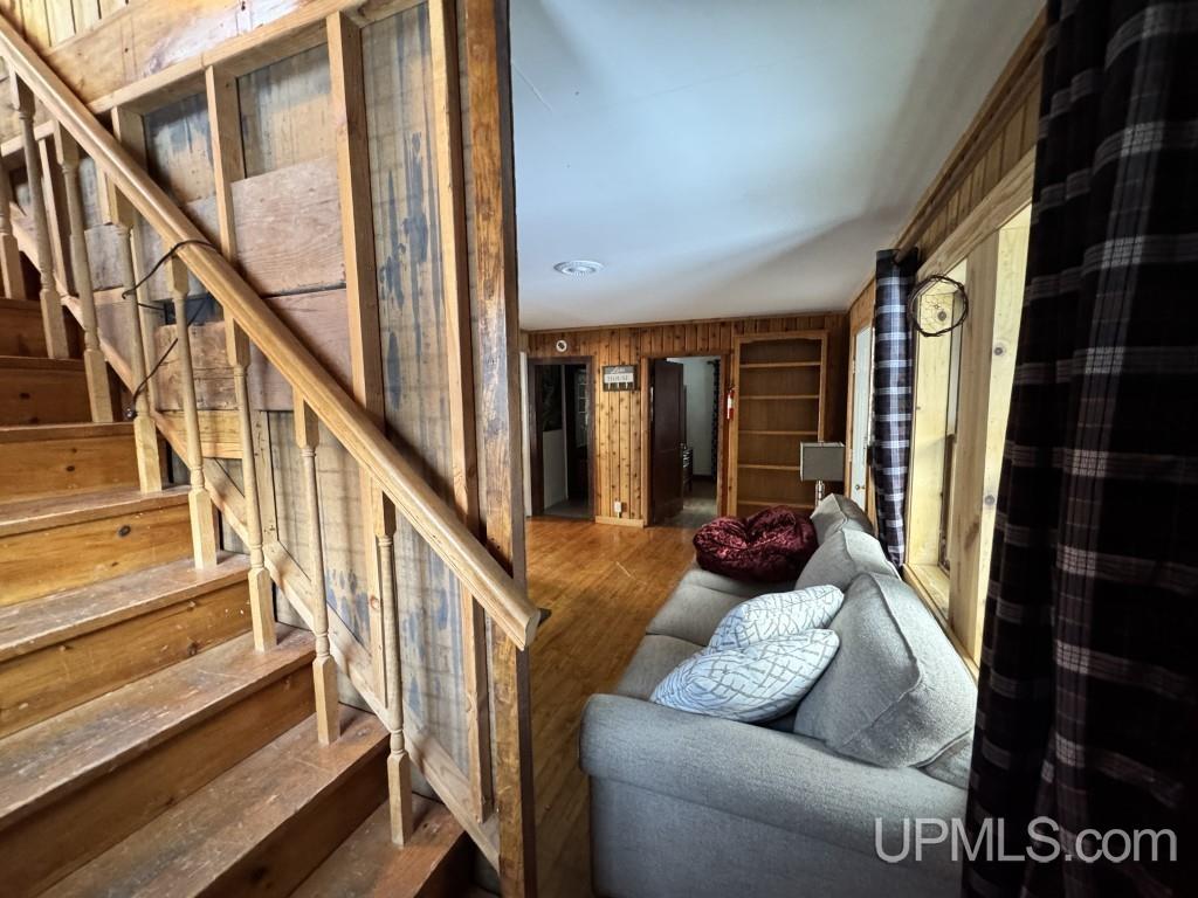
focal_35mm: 14
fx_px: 485
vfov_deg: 85.7
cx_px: 599
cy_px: 449
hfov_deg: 102.1
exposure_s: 1/40
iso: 1000
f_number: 2.2
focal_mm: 2.22
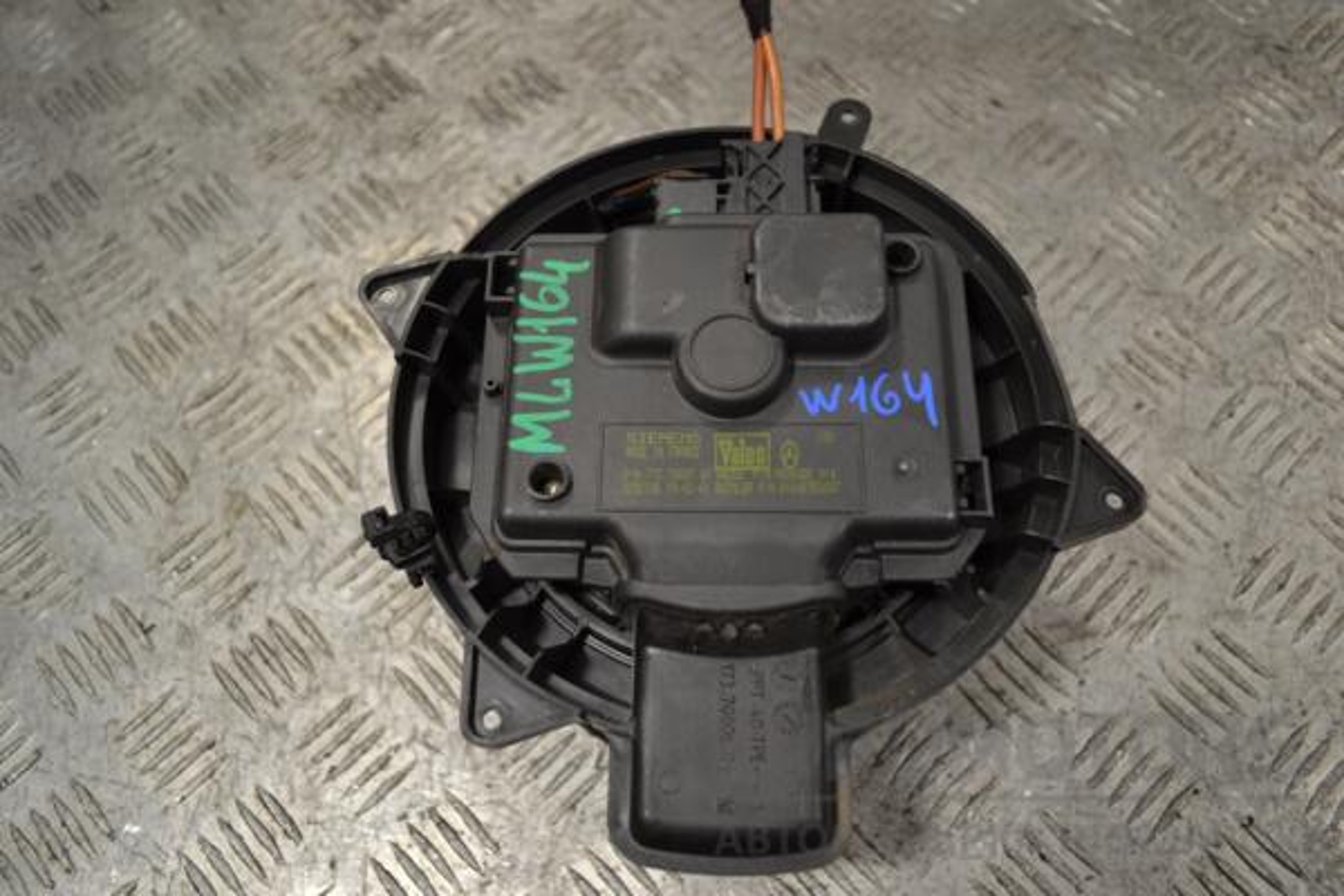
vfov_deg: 40.0
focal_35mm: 33
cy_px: 448
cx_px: 672
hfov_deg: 57.2
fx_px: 1232
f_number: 3.8
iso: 100
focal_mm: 22
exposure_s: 1/50
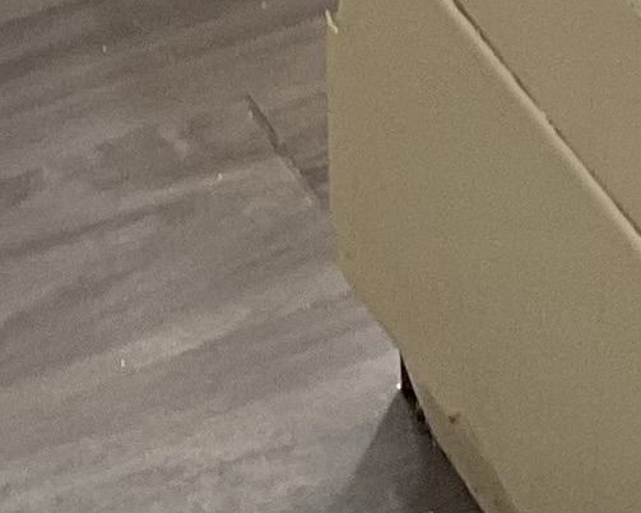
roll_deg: +2.0
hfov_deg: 8.5
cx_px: 347
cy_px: -1046
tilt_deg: -24.0
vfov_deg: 6.2
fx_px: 4305
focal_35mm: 227
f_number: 1.8
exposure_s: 1/60
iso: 50
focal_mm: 3
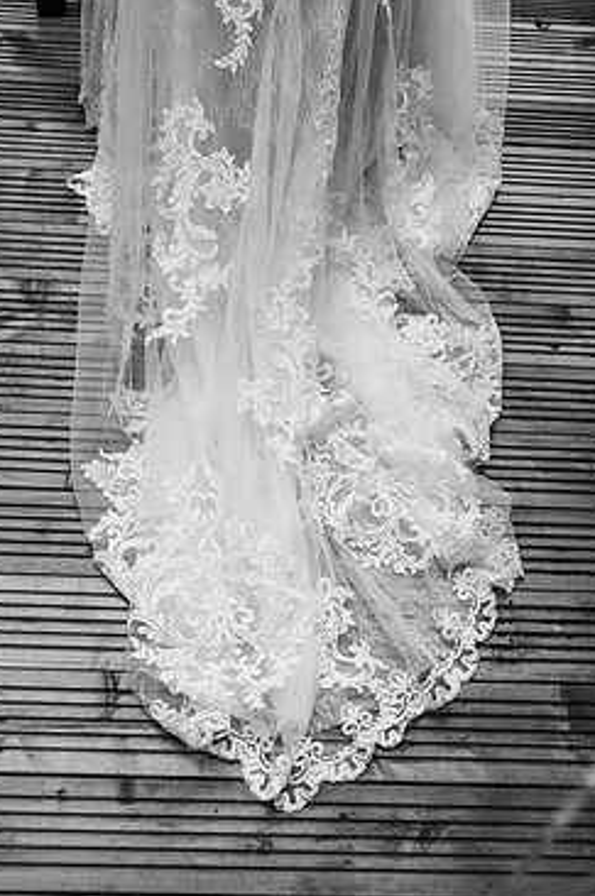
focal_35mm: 43
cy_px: 482
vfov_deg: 45.4
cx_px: 271
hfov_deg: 31.1
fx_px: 1069
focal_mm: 35
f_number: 2.8
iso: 100
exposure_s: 1/500
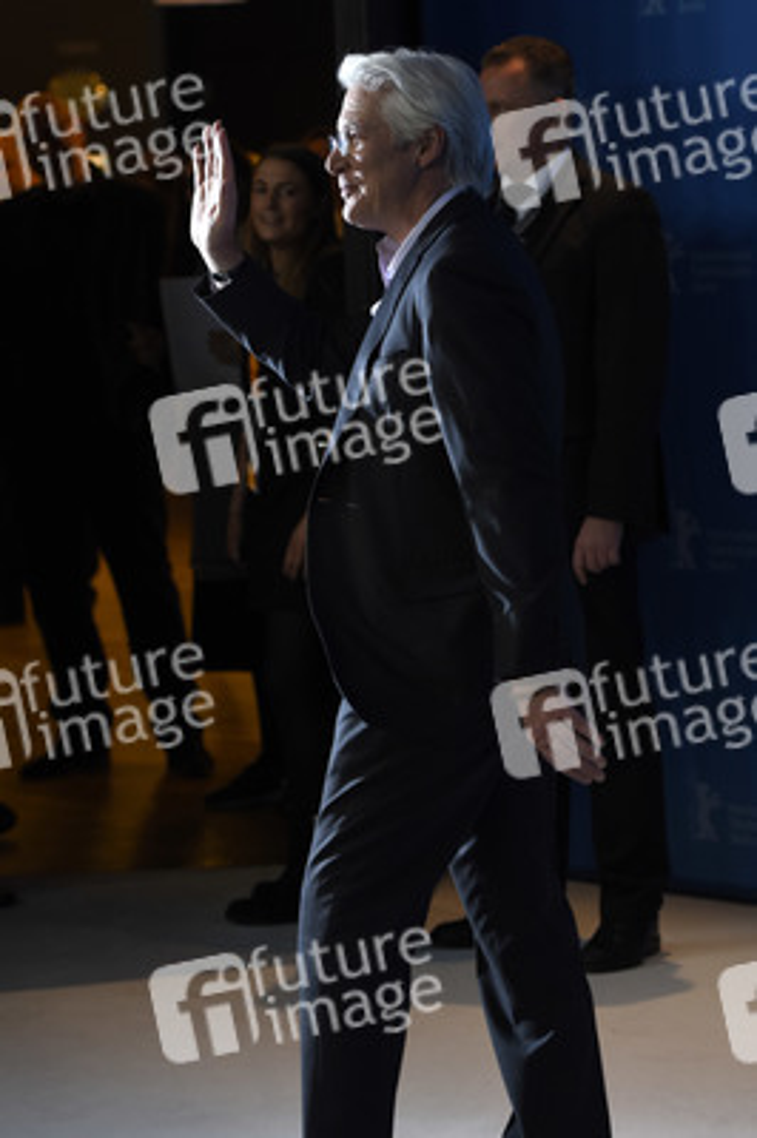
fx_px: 3317
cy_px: 569
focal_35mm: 105
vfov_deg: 19.5
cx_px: 378
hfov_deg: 13.0
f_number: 3.5
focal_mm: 70
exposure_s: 1/320
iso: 640
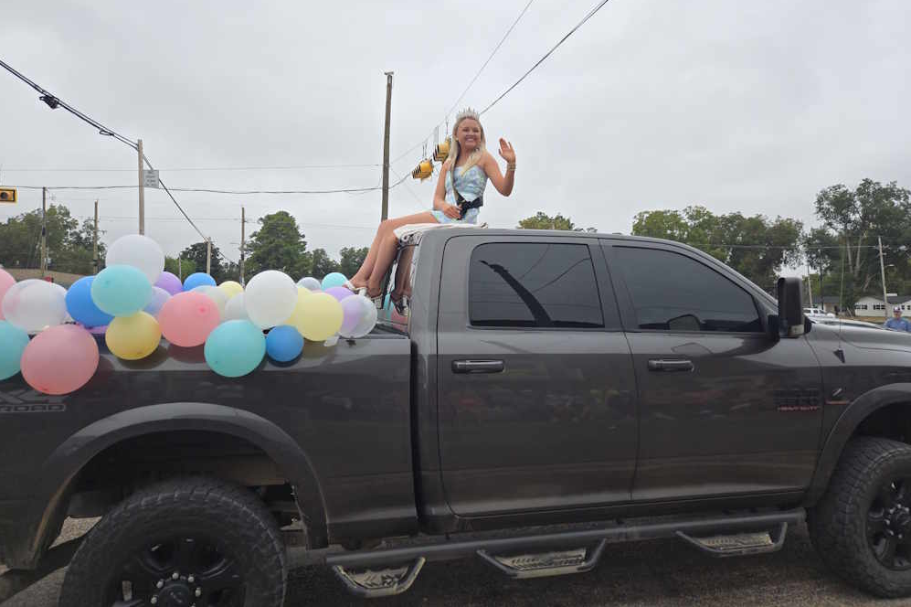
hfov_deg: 73.8
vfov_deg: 53.0
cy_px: 265
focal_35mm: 24
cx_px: 455
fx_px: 607
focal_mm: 5.4
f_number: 1.8
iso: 25
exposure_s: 1/624
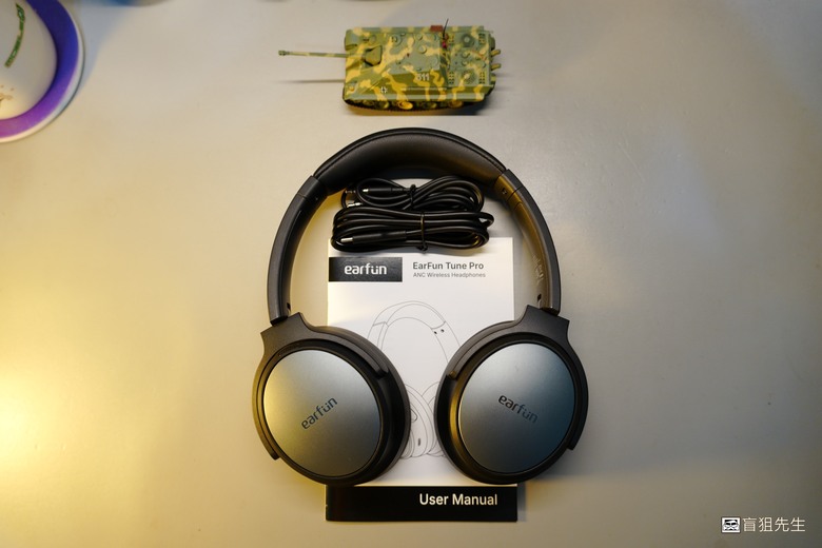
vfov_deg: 47.9
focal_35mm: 27
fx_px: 616
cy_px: 274
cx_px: 411
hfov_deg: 67.4
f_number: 4
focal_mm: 18
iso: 320
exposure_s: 1/30
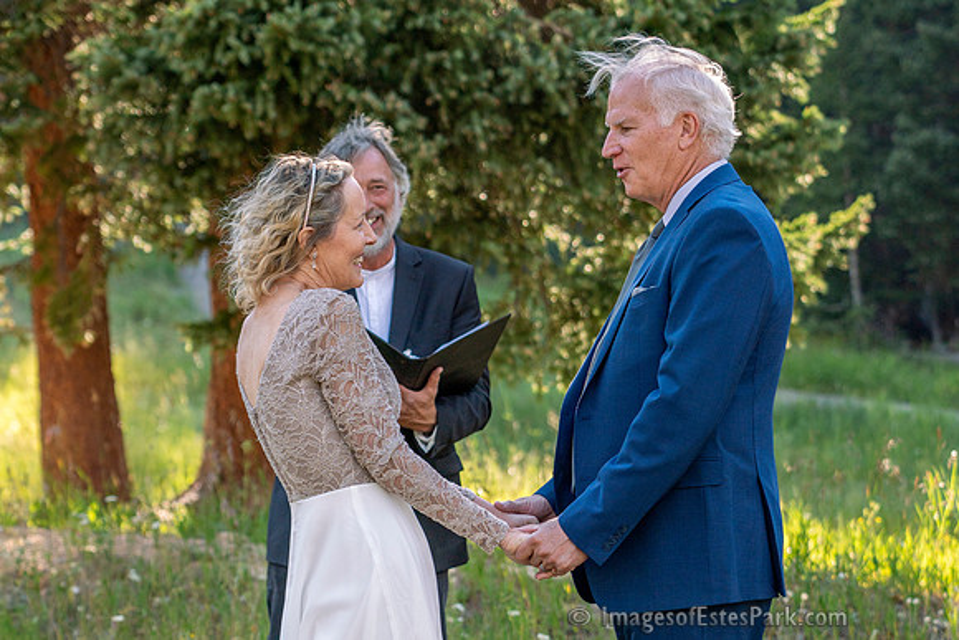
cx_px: 480
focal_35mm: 70
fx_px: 1865
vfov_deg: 19.5
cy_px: 320
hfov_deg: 28.8
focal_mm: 70
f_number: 3.5
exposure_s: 1/800
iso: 100
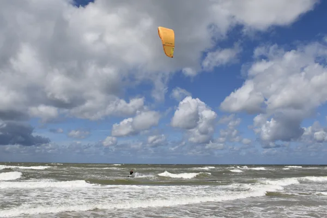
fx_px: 272
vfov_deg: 43.6
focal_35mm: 30
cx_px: 164
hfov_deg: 61.9
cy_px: 109
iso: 100
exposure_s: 1/500
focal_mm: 20
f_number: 11
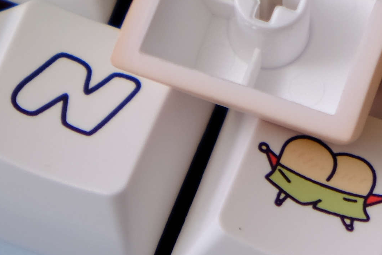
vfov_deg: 2.9
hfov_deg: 4.4
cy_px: -168
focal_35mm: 467
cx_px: 297
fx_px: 4956
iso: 250
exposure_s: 1/60
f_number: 5
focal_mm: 55
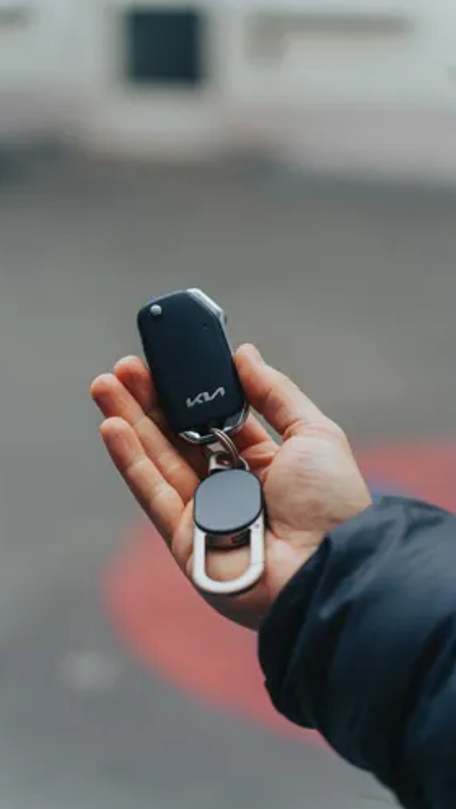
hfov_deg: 15.3
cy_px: 404
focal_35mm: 79
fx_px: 1696
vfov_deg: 26.8
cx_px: 224
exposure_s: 1/250
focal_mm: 75
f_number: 2.8
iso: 400
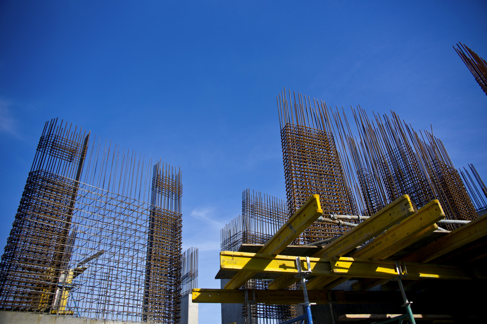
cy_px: 162
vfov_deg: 53.1
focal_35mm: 24
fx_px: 325
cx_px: 244
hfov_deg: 73.7
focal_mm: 24
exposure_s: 1/3000
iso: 200
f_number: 2.8
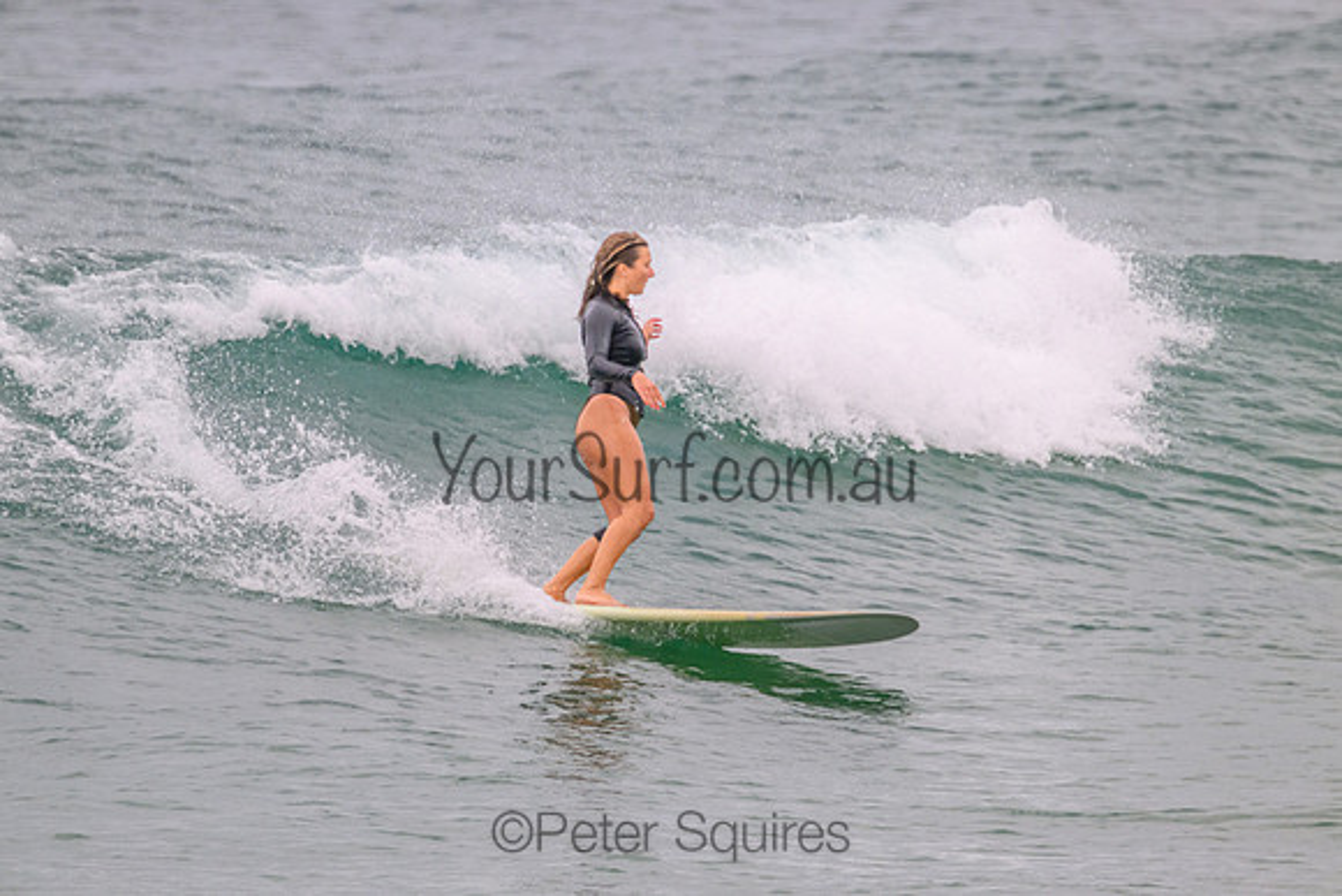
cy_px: 448
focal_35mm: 800
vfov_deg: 1.7
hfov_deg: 2.6
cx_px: 671
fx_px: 29828
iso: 2200
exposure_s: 1/2000
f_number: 11
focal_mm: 800
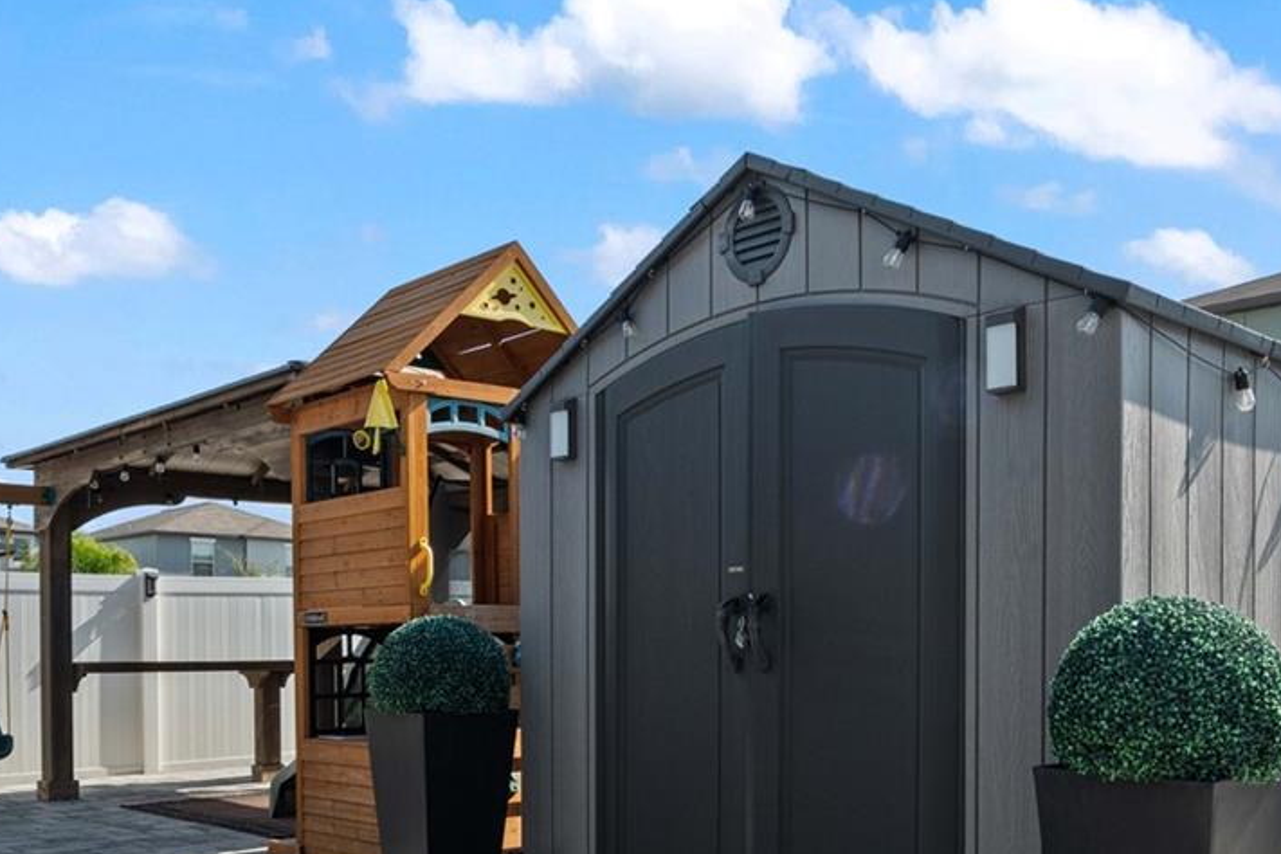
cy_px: 596
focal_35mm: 36
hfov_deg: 52.9
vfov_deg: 36.3
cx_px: 751
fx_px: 1281
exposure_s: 1/320
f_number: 9
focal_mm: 16
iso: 640
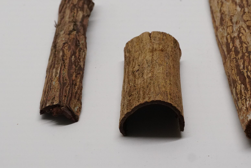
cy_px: 61
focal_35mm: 109
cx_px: 161
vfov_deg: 12.6
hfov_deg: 18.7
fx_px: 760
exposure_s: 1/500
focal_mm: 44
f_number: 6.7
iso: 2000
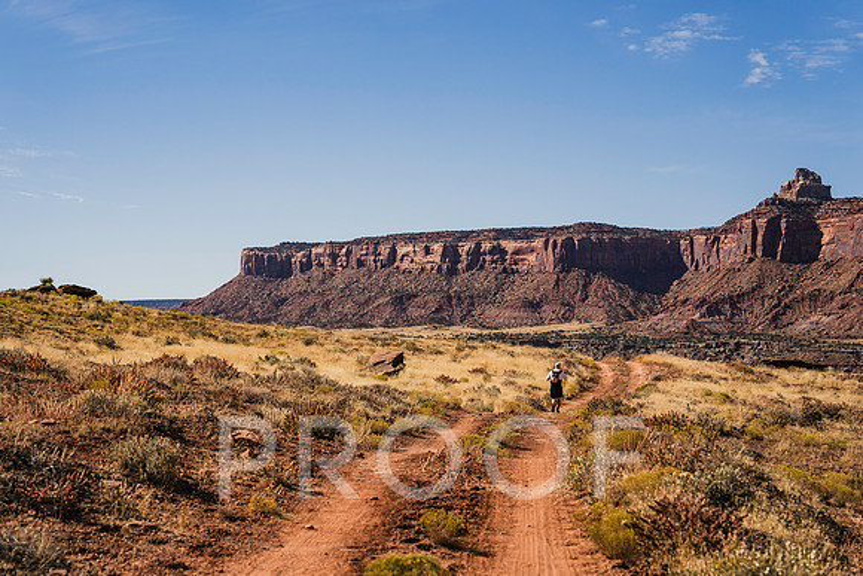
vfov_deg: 18.5
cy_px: 285
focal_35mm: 74
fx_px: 1769
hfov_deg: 27.4
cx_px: 410
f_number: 4.5
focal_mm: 70
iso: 160
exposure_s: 1/2000
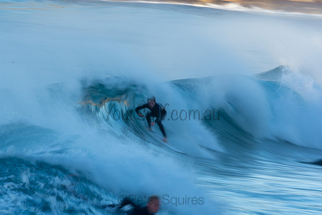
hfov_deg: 2.7
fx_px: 6710
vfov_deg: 1.8
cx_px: 161
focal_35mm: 750
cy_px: 108
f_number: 22
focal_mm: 500
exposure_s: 1/20
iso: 100
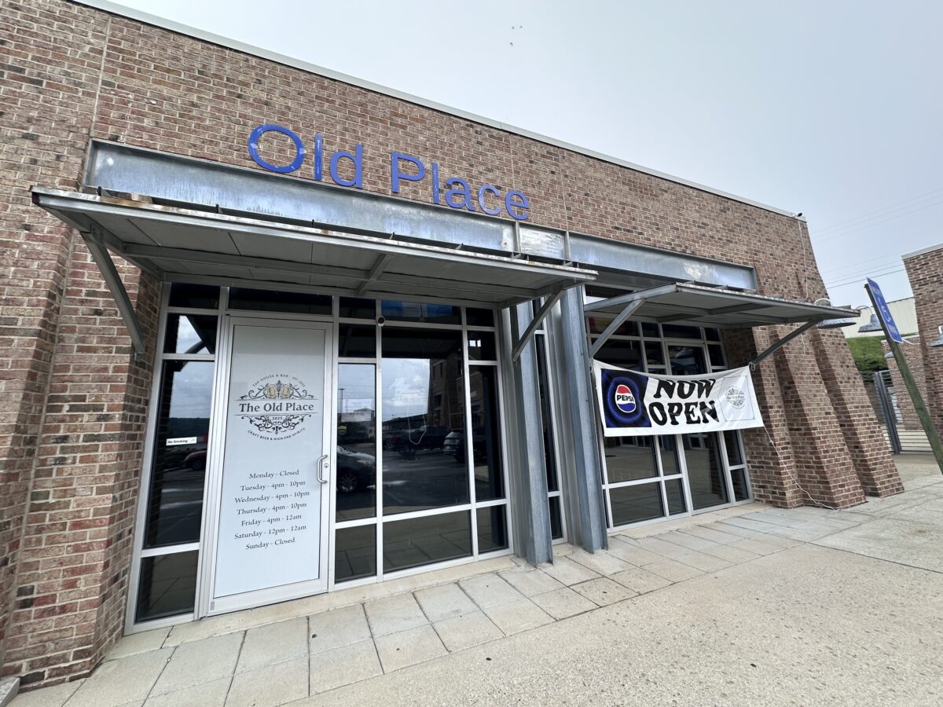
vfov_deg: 85.7
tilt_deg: +13.4
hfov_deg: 102.1
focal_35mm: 14
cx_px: 472
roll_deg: +2.7
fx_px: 381
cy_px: 354
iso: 40
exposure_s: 1/443
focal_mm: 2.22
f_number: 2.2
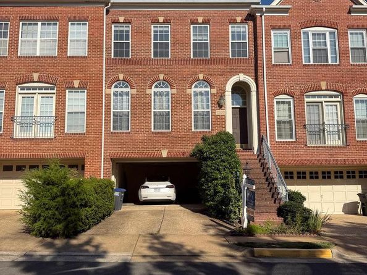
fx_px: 254
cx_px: 184
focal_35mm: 24
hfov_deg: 71.6
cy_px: 138
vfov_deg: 56.8
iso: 80
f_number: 1.78
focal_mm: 6.76
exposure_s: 1/6173
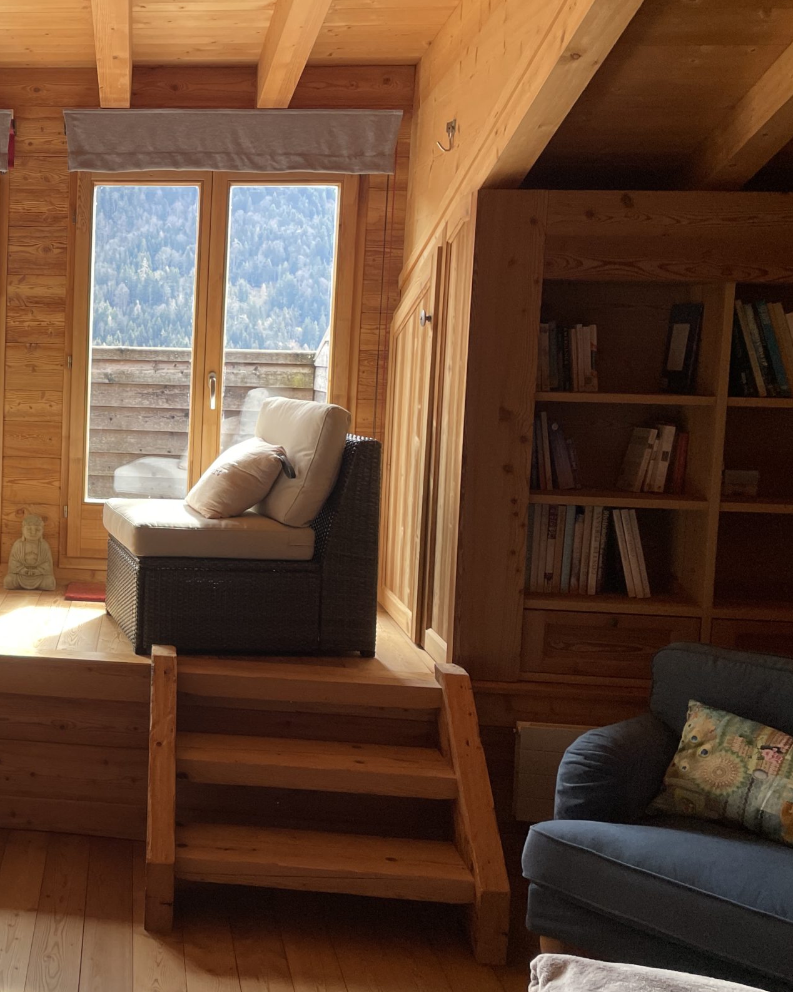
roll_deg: -1.5
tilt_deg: -5.1
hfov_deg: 33.5
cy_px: 456
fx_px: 1203
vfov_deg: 44.7
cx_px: 8
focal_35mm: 41
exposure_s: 1/121
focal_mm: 4.2
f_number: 1.6
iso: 100
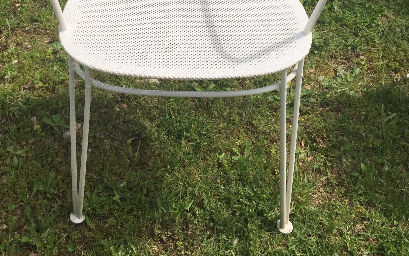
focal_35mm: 47
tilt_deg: -29.5
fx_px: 524
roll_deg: +0.9
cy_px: -51
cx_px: 183
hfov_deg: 42.6
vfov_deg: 24.8
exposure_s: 1/2475
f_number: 2.2
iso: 32
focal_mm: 4.15
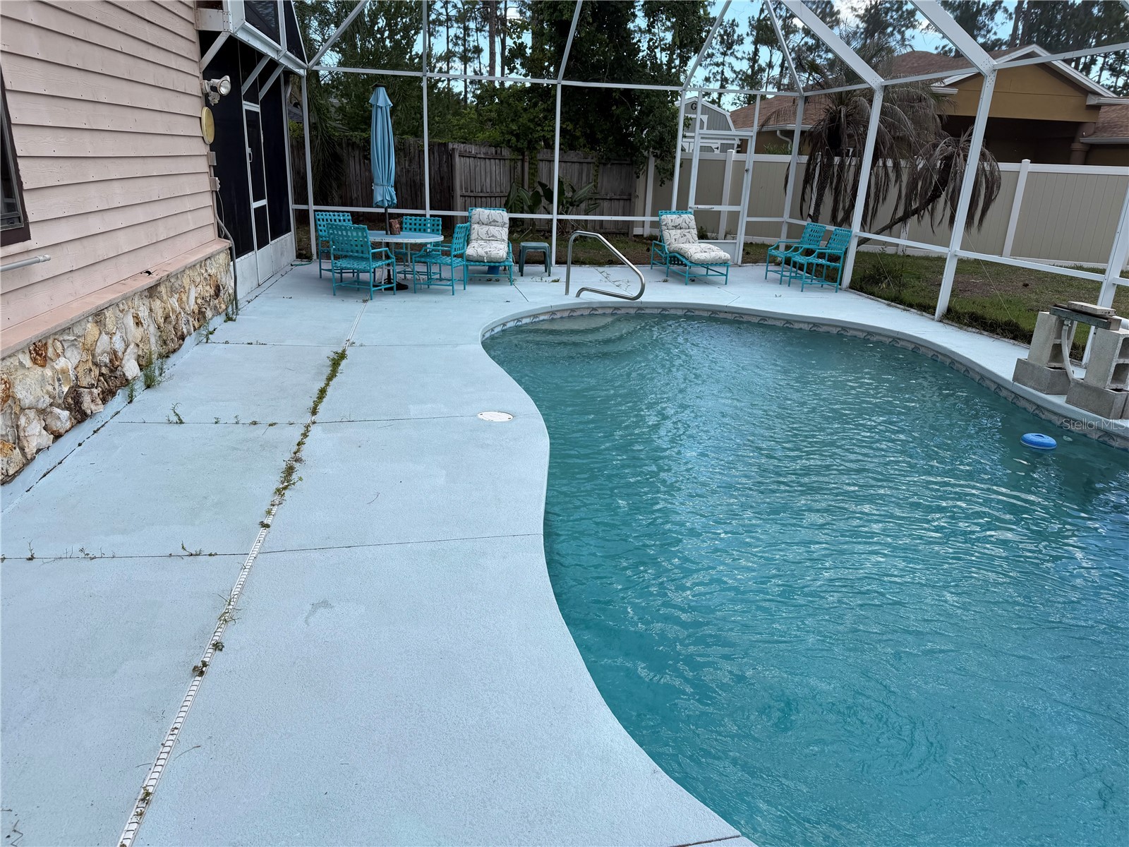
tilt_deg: -18.2
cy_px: 424
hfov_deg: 71.6
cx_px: 564
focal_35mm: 24
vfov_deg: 56.8
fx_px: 783
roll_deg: -1.9
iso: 80
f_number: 1.78
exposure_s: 1/1653
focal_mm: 6.76
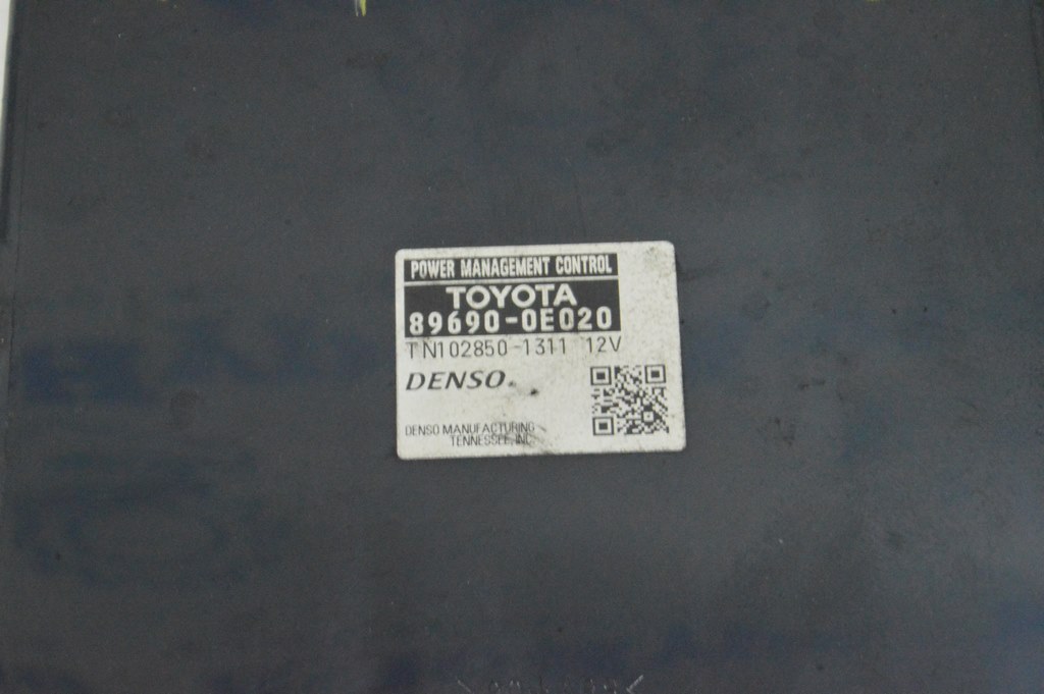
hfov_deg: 24.6
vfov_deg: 16.5
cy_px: 347
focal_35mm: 82
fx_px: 2391
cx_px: 522
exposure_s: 1/15
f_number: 20
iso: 6400
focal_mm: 55
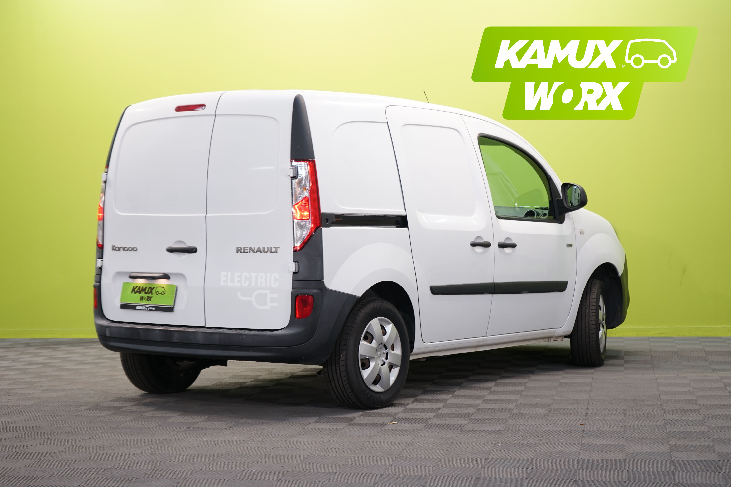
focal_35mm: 70
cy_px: 244
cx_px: 366
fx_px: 1421
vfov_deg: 19.5
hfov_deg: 28.8
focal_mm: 70
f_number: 5.6
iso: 400
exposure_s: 1/25
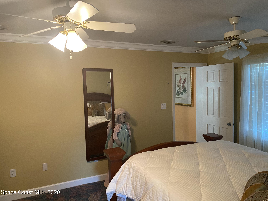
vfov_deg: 53.1
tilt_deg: -3.2
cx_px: 134
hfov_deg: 67.3
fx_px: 201
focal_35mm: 26
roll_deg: +1.9
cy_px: 100
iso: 320
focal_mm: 4.25
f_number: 1.8
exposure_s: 1/60
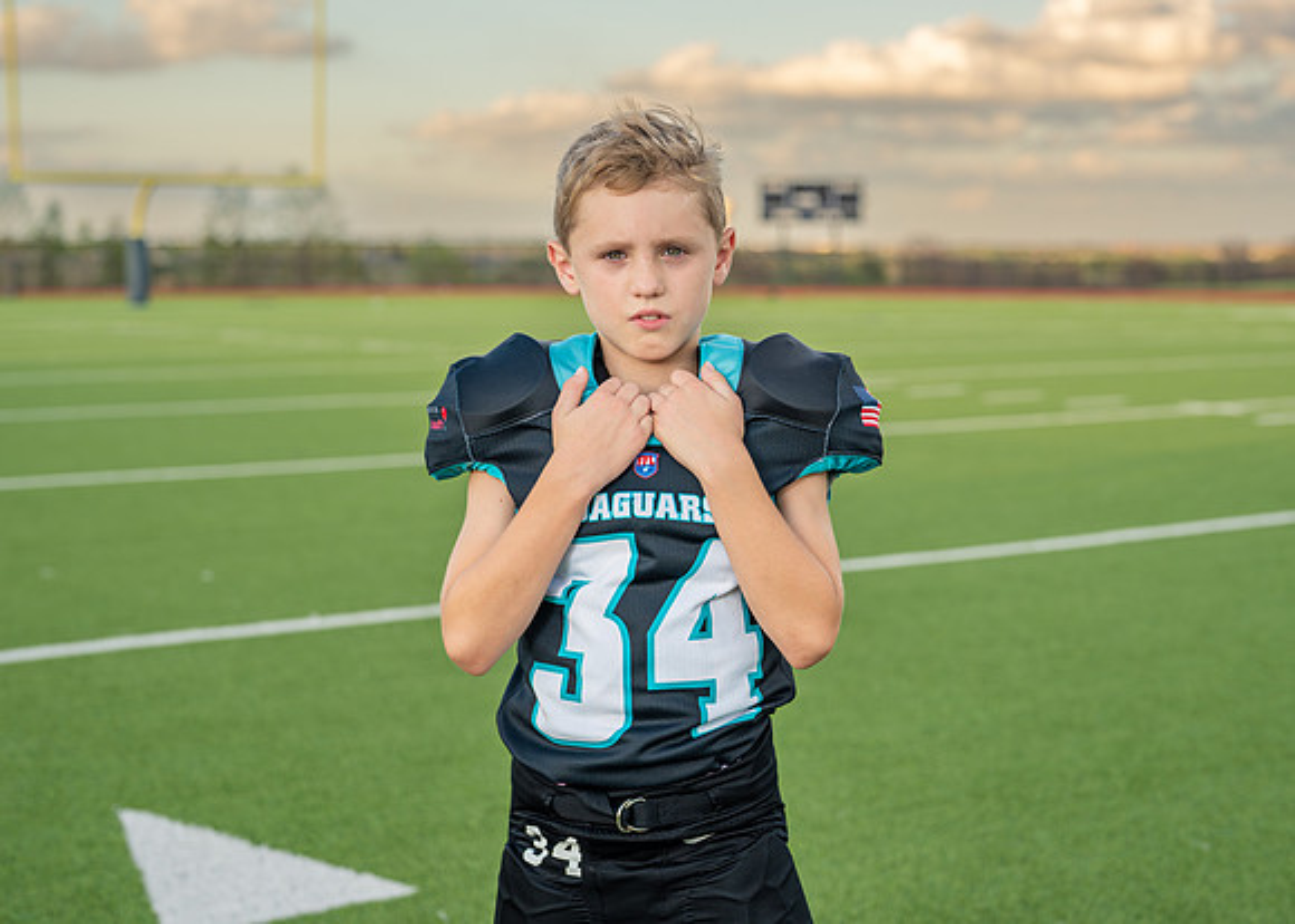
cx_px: 681
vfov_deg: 24.1
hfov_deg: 33.3
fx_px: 2163
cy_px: 423
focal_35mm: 59
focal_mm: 50
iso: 160
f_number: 3.2
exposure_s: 1/400
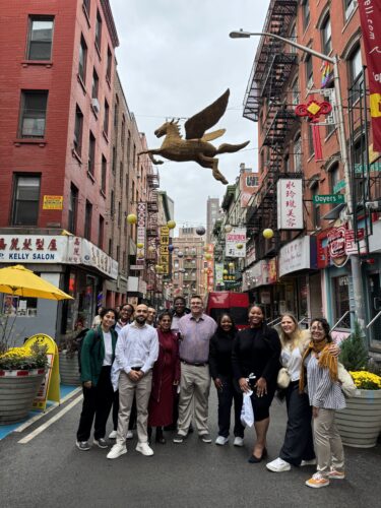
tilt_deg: +9.5
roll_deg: -1.2
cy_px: 254
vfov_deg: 71.6
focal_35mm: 24
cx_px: 190
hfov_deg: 56.8
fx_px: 352
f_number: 1.78
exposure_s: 1/588
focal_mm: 6.76
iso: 80
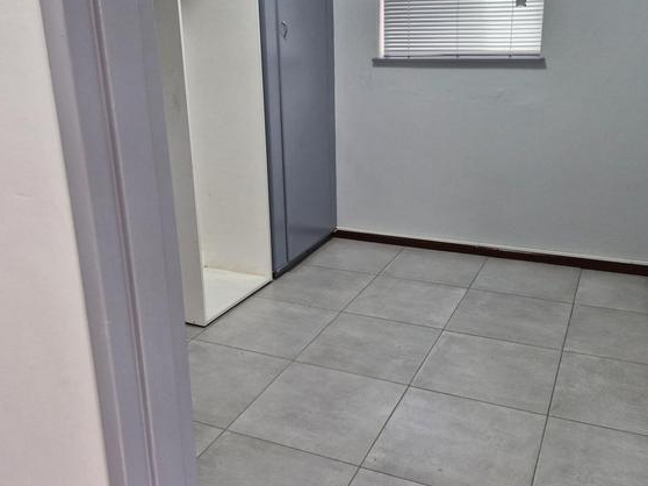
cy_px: 229
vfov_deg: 42.9
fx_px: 617
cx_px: 339
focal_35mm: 33
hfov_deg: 55.4
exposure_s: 1/100
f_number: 1.8
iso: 160
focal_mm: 5.54
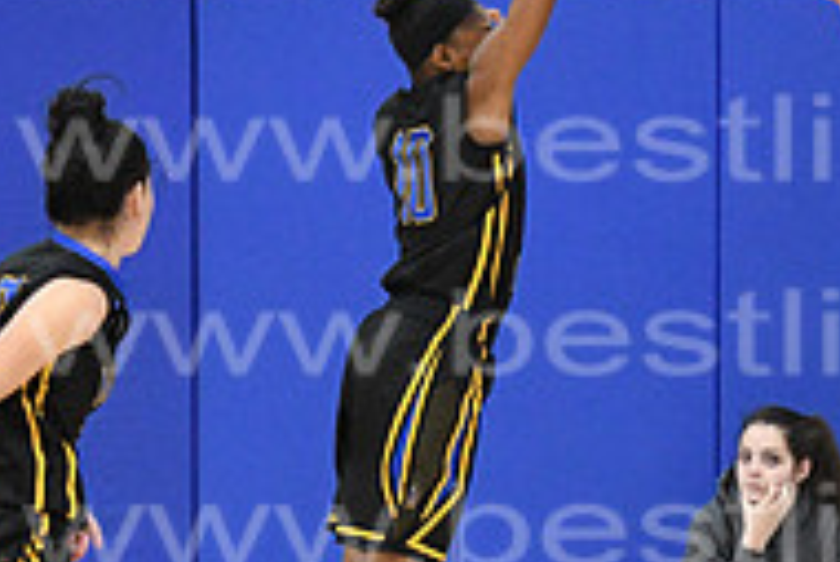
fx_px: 12819
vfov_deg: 2.5
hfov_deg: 3.7
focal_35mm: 549
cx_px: 1035
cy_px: 440
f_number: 3.2
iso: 5000
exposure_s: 1/640
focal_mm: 120
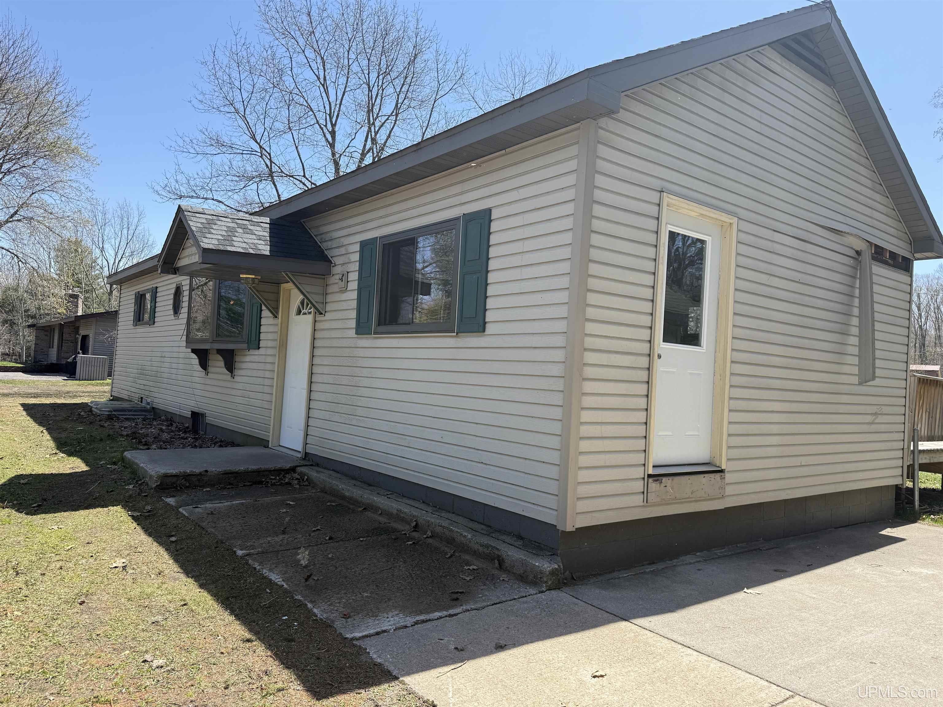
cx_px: 472
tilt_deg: +2.6
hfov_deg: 71.6
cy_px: 354
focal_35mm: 24
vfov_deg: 56.8
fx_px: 654
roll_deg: -3.4
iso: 80
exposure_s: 1/2232
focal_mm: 6.76
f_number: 1.78
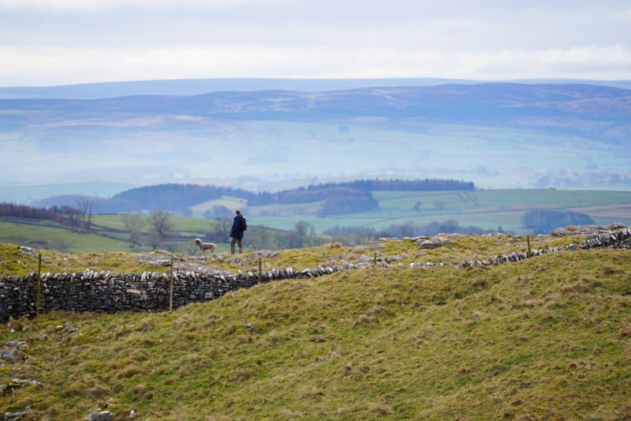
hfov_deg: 6.6
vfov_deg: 4.4
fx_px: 5441
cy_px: 210
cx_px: 316
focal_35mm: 310
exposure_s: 1/400
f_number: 5.6
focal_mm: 207
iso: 320
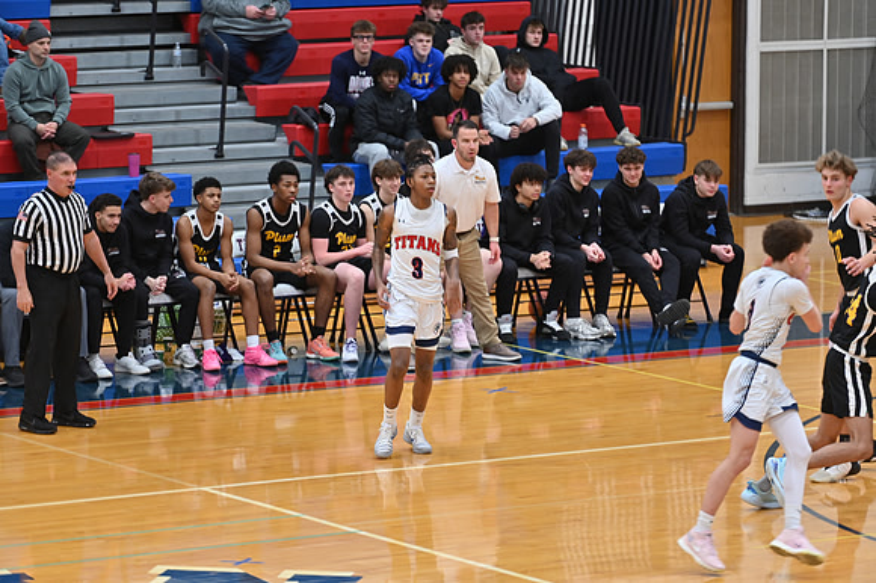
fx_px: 4864
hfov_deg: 10.3
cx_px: 438
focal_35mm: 200
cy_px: 292
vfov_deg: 6.9
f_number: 4
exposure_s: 1/200
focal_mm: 200
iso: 1000
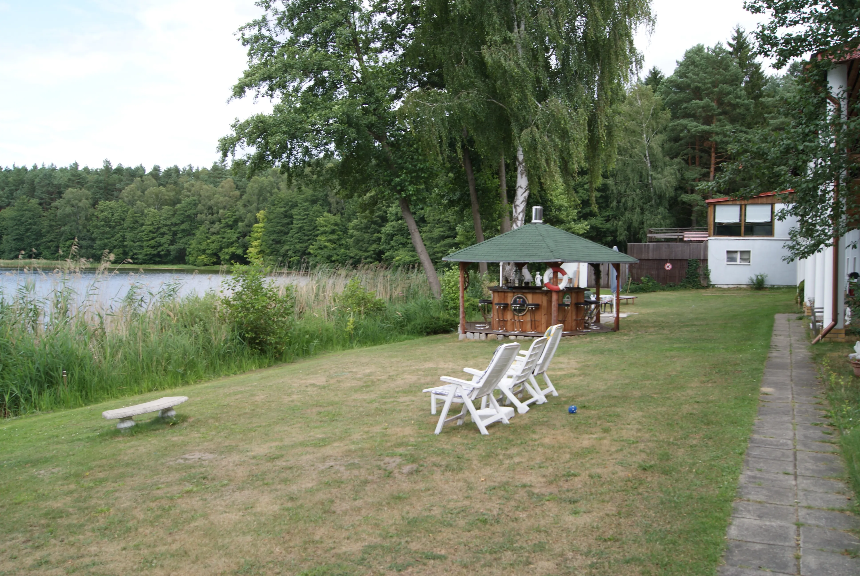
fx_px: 718
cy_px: 288
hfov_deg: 61.9
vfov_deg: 43.7
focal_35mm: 30
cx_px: 430
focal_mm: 20
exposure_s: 1/80
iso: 100
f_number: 8
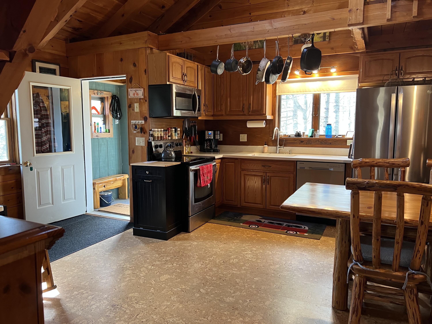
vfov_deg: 53.1
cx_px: 216
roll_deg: -0.4
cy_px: 162
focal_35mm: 26
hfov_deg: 67.3
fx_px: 324
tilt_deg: -6.4
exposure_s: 1/60
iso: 160
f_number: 1.5
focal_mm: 5.7
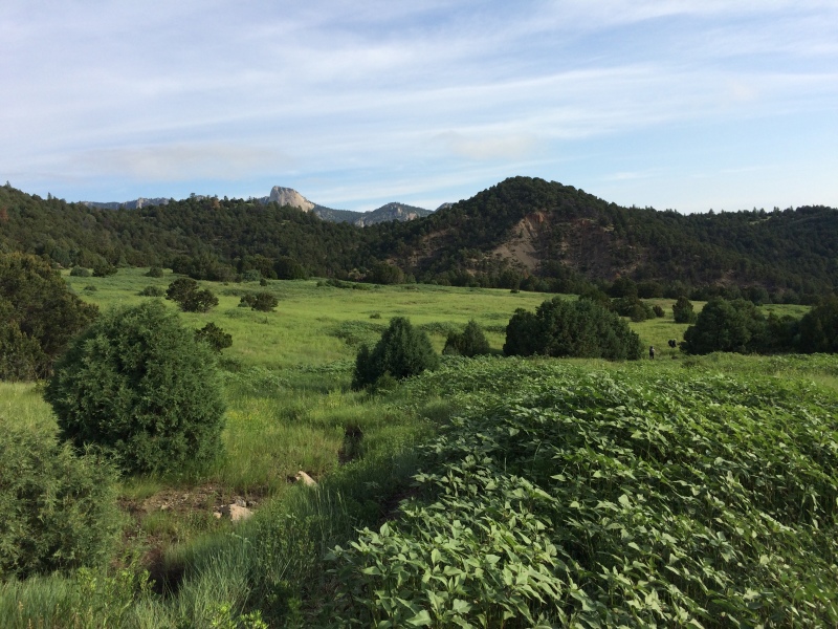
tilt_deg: -7.1
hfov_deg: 61.7
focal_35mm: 29
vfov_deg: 48.2
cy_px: 314
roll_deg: +2.7
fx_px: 702
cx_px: 419
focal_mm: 4.15
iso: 32
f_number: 2.2
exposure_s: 1/1866
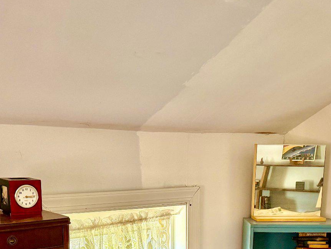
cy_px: 274
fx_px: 545
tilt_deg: -13.4
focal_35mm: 57
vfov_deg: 24.0
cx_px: 190
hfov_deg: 33.7
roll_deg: +0.6
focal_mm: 6.76
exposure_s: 1/60
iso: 320
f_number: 1.78
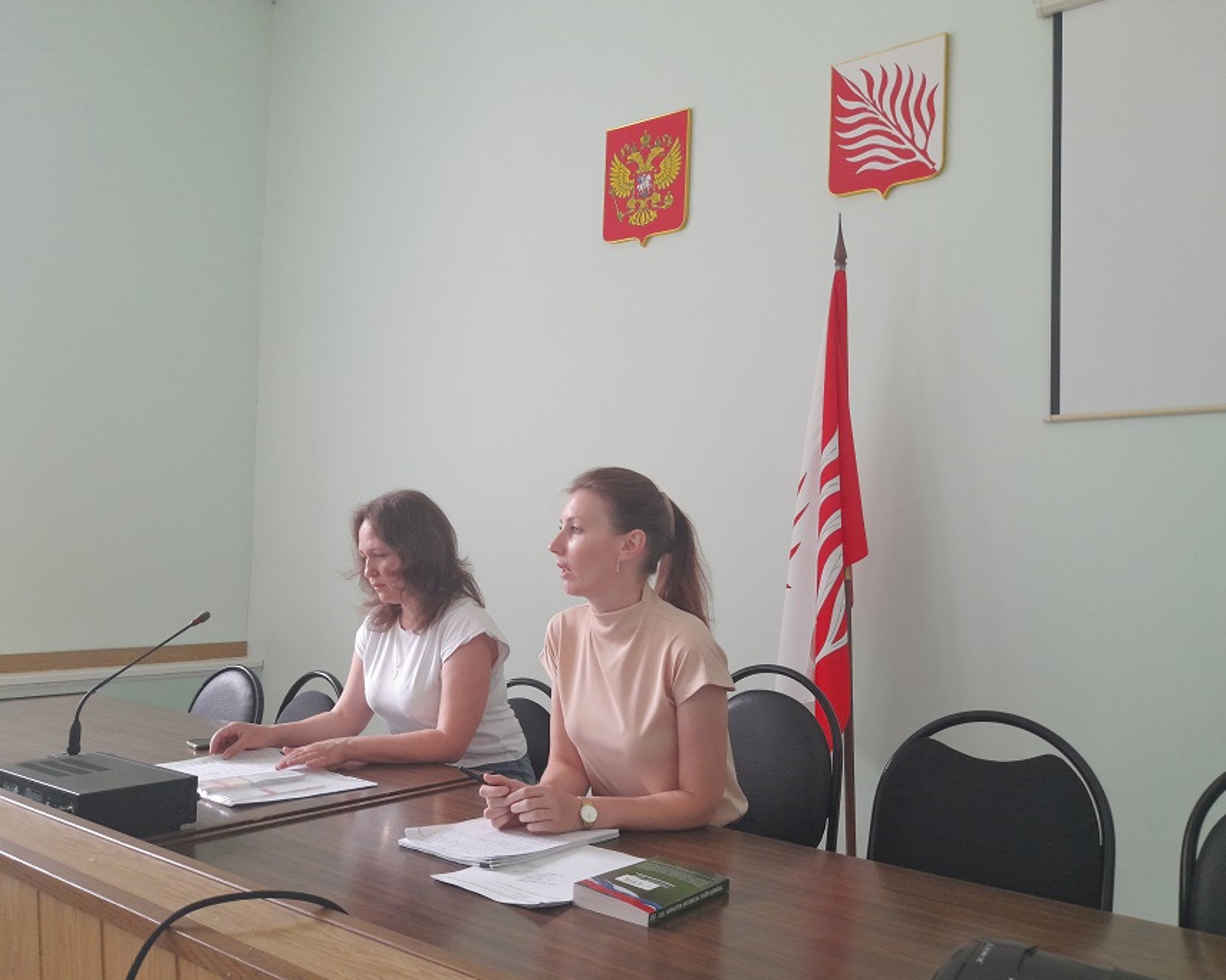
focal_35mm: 28
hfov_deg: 62.2
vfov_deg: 51.5
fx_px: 1016
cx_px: 614
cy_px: 514
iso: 160
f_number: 2
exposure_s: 1/50
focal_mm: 4.6
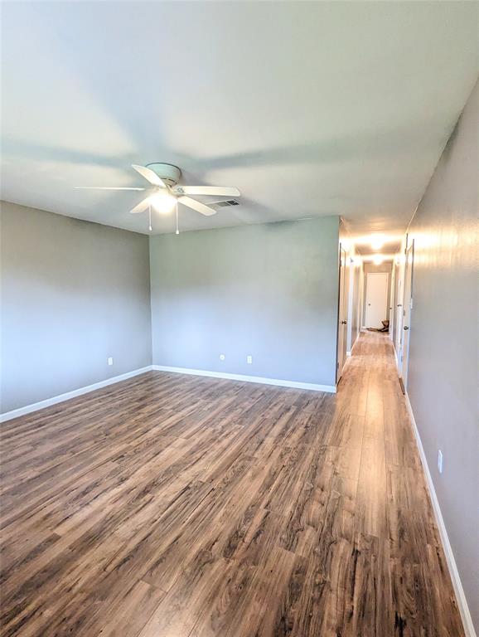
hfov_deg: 78.2
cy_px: 318
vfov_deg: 94.4
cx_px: 240
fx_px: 295
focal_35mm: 16
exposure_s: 1/40
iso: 917
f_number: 2.2
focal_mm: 2.35
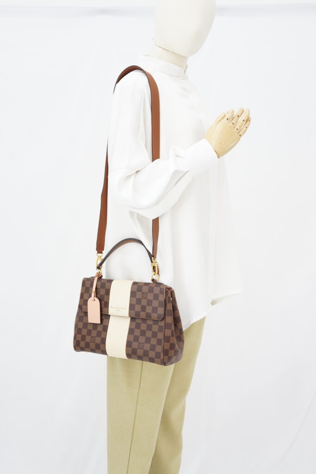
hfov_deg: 27.0
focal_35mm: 50
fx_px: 658
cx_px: 158
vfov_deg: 39.6
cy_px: 237
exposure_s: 1/6
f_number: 6.3
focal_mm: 50
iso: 640
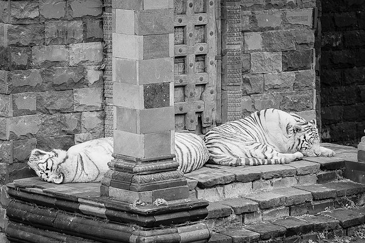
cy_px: 135
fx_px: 1885
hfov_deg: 11.1
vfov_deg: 7.4
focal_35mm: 186
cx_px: 187
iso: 400
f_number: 5
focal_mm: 135
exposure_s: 1/160
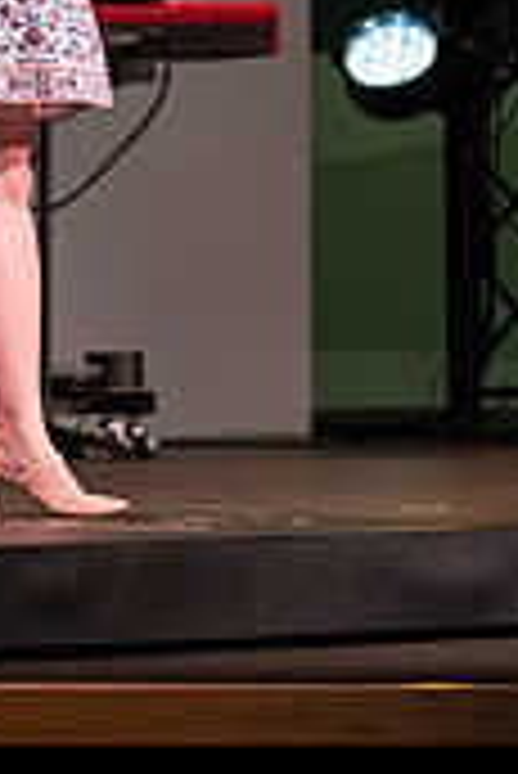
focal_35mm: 548
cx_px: 140
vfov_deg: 3.8
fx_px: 11803
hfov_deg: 2.5
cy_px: -112
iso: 640
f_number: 2.8
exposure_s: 1/210
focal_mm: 140
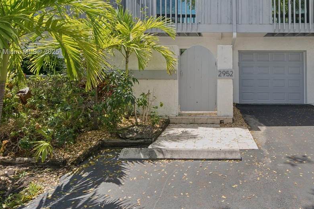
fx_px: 227
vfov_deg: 47.7
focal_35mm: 26
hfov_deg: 67.3
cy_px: 52
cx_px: 212
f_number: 6.3
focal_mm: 16
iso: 100
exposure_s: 1/125
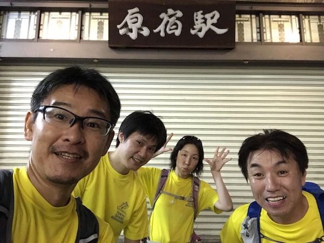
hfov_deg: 56.8
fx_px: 300
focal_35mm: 32
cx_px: 162
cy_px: 122
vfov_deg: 44.2
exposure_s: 1/17
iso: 400
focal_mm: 2.87
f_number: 2.2
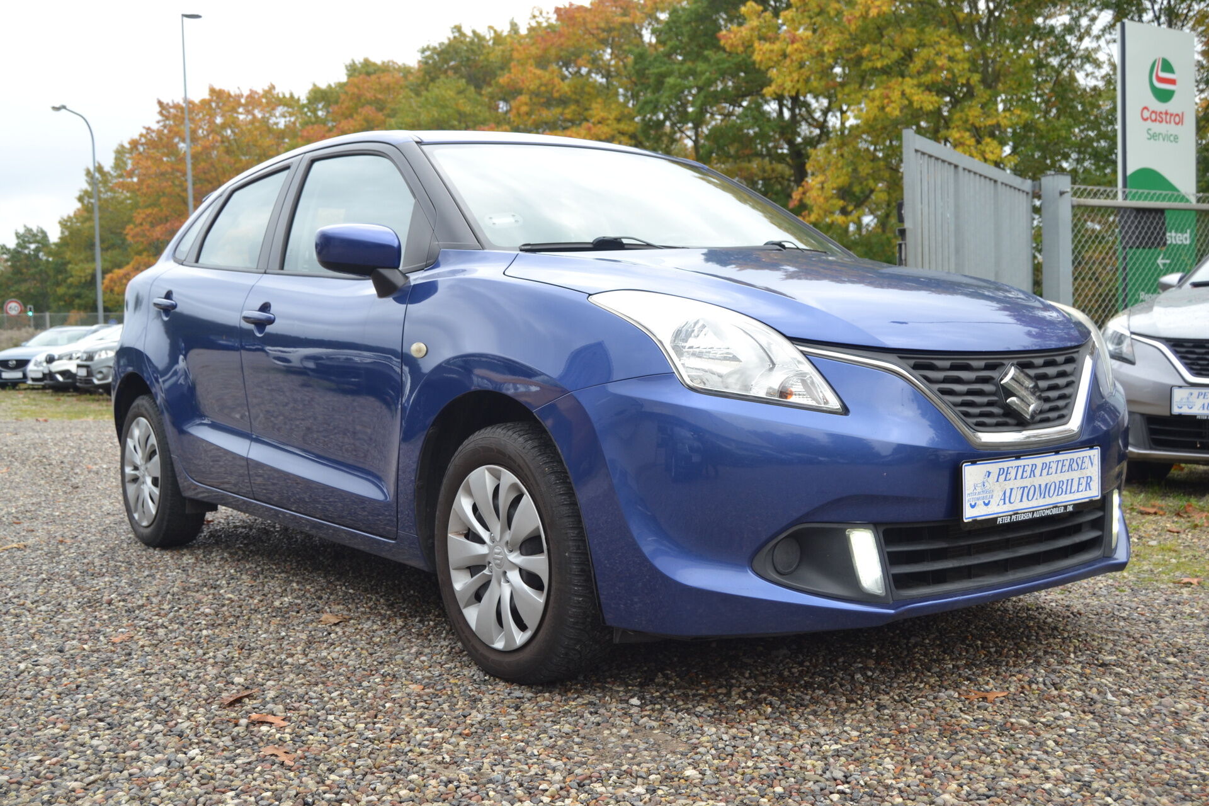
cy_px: 403
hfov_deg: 53.1
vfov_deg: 36.9
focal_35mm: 36
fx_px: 1209
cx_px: 604
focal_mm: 24
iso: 200
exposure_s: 1/125
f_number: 5.6
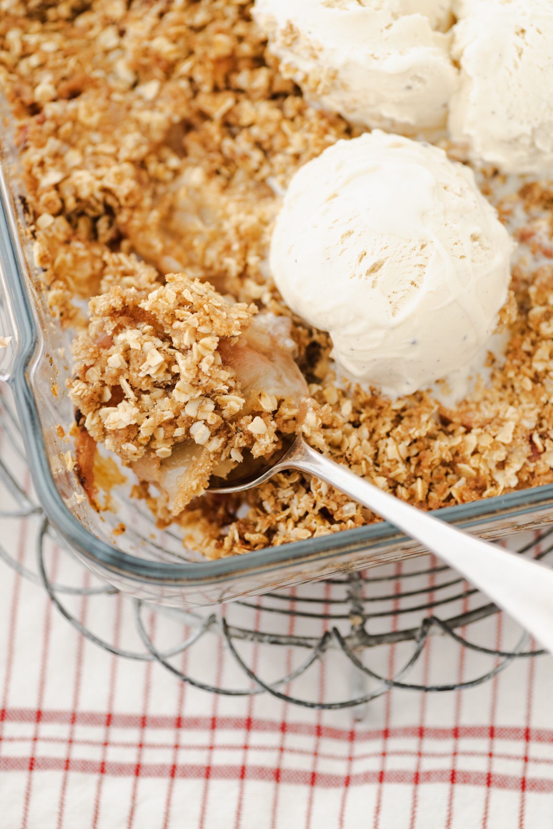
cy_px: 414
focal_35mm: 100
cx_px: 276
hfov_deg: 13.7
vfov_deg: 20.4
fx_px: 2304
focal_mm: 100
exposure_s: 1/15
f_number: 5.6
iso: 125
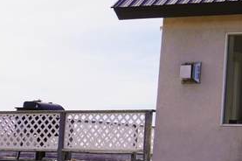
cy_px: 28
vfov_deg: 12.3
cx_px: 425
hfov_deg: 15.9
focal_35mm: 111
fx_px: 745
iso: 100
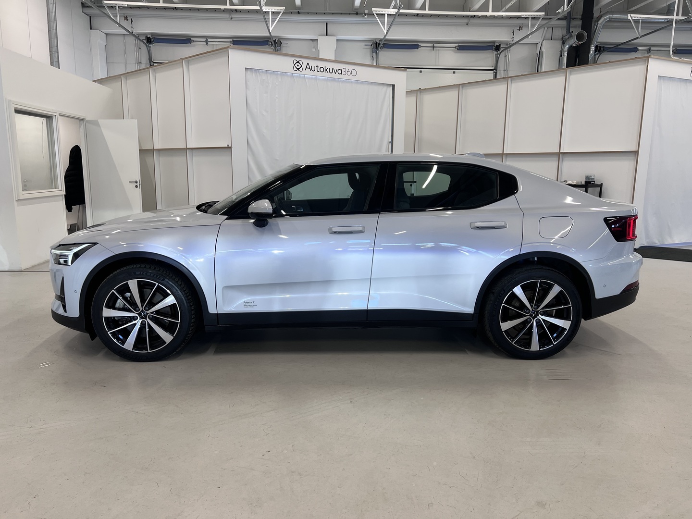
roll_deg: -0.4
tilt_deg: -9.8
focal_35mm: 26
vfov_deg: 53.1
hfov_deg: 67.3
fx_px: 520
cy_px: 260
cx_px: 346
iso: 40
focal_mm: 5.7
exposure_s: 1/100
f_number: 1.5
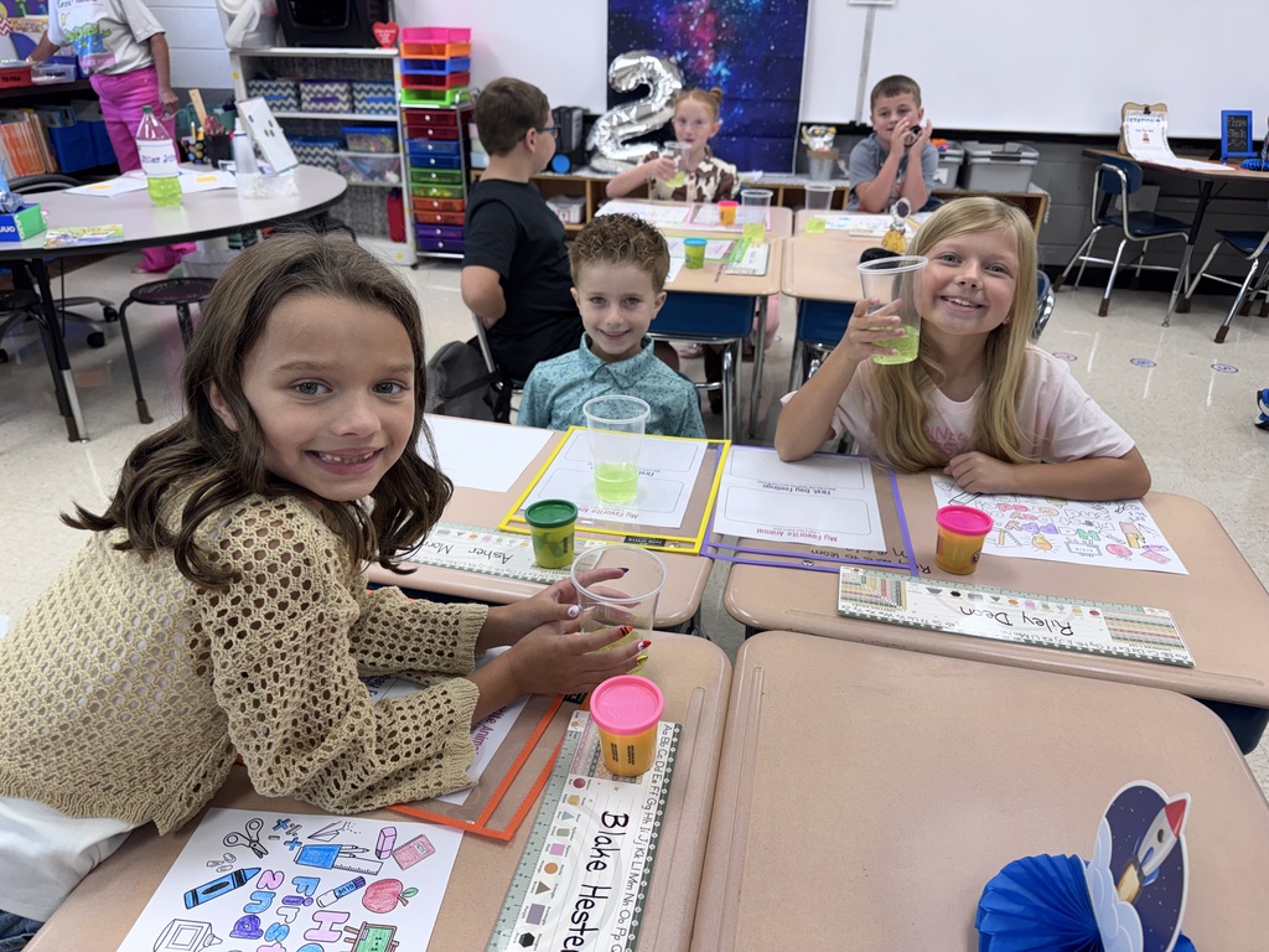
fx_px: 880
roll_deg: -1.7
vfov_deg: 56.8
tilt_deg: -28.5
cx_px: 634
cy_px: 476
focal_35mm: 24
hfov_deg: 71.6
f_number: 1.78
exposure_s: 1/120
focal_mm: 6.76
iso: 80
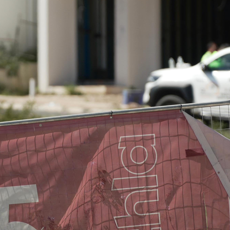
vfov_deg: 3.7
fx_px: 3556
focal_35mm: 473
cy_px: 171
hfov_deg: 3.7
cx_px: 10
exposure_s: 1/2000
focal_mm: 150
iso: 125
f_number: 2.8
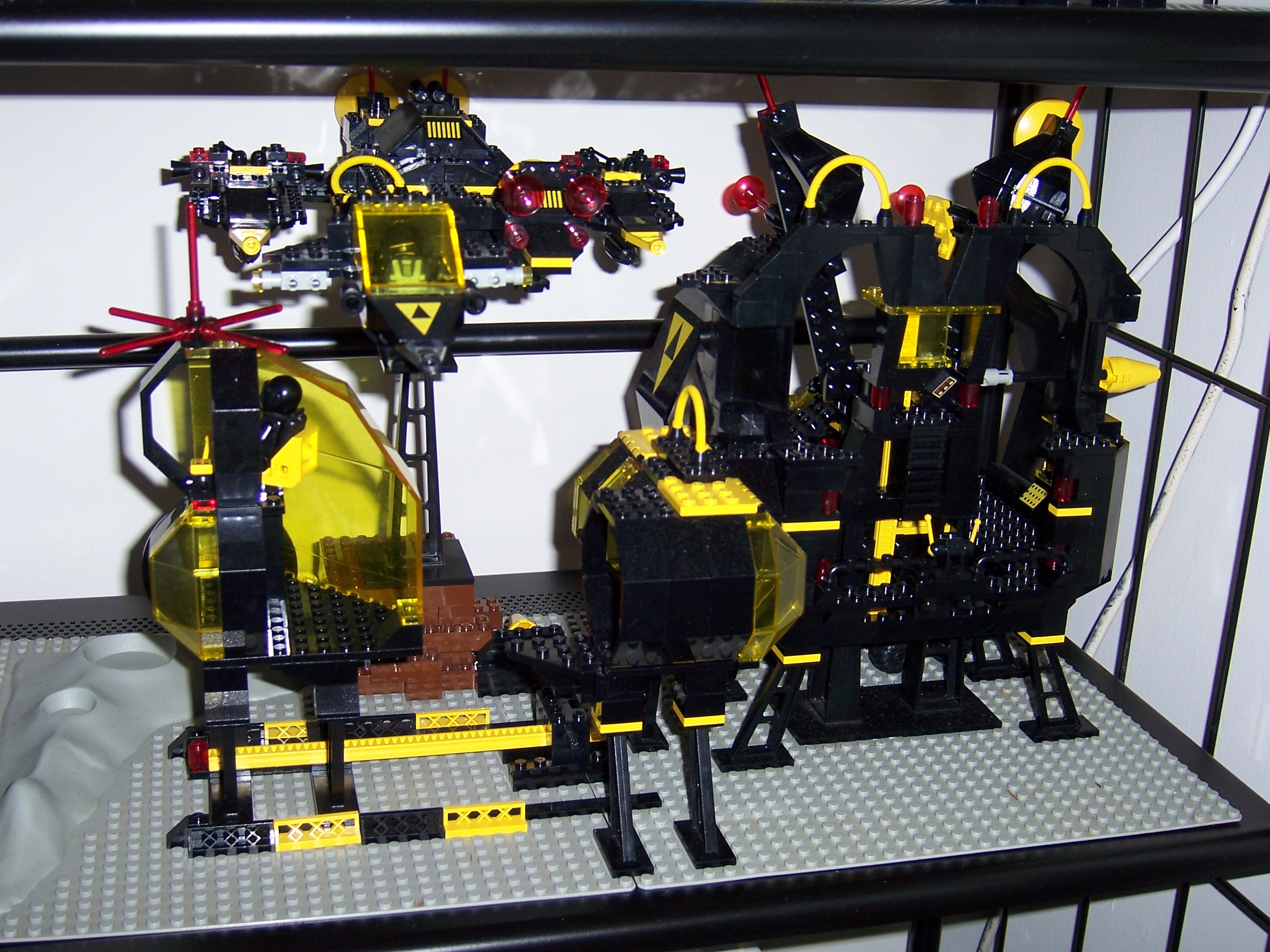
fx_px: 1651
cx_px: 635
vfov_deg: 32.2
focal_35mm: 45
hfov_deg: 42.1
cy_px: 476
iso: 80
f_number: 3.2
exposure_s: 1/60
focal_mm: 7.7
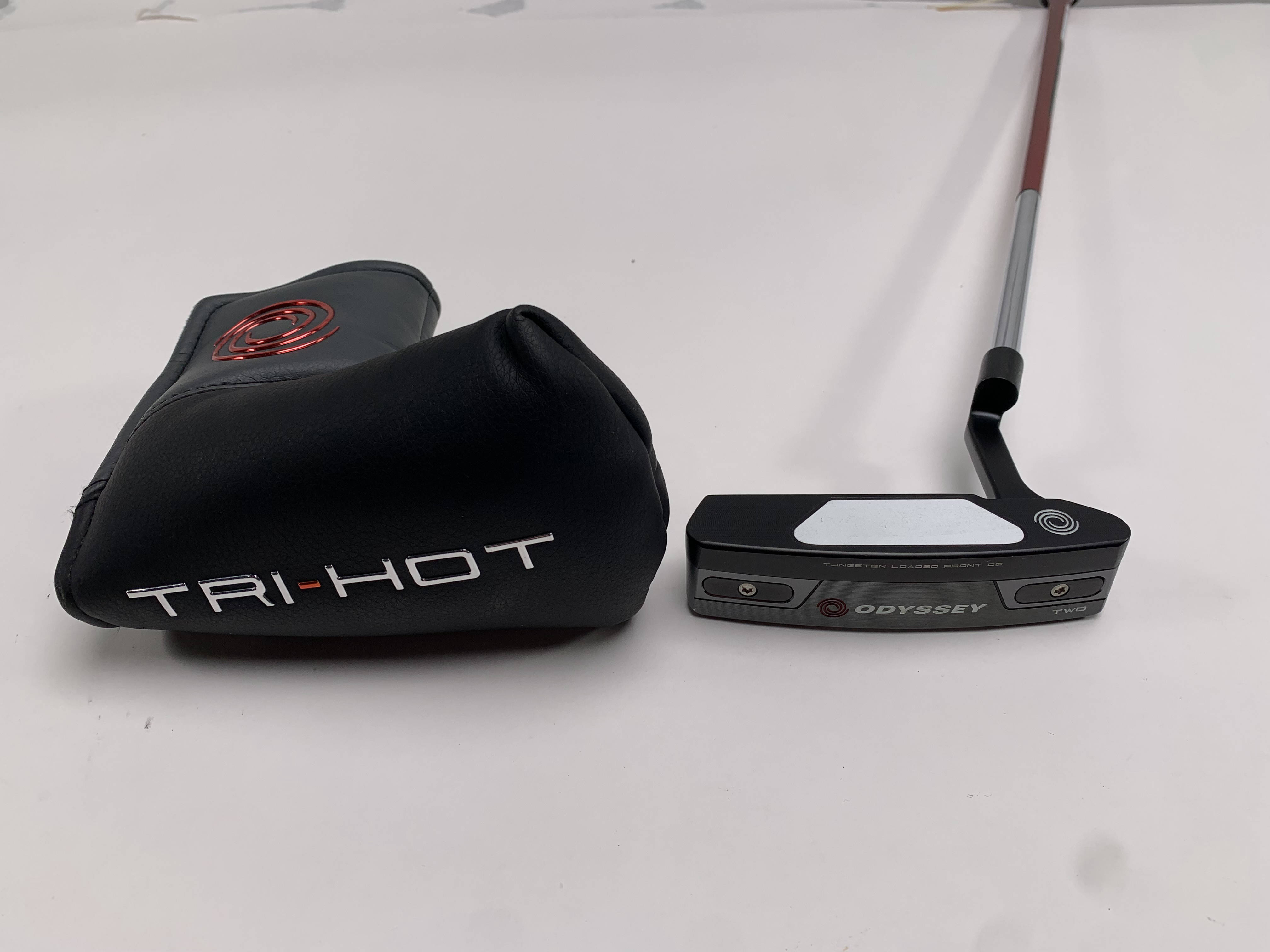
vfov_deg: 53.1
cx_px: 635
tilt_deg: -40.4
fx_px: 954
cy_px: 476
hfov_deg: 67.3
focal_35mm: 26
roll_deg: +1.8
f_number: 1.8
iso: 25
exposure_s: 1/316
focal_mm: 4.25
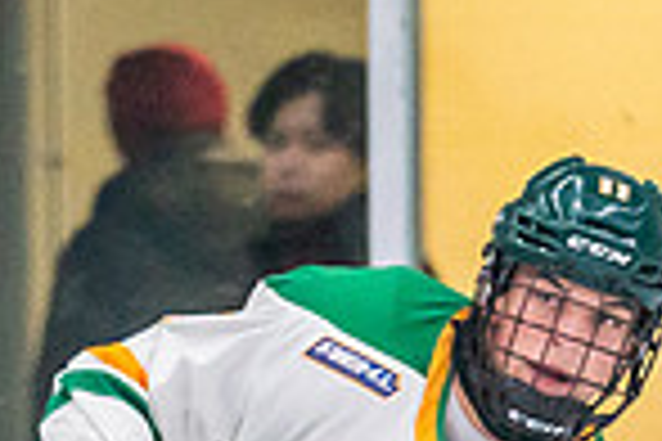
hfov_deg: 1.7
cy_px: 763
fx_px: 22194
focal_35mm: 1207
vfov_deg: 1.1
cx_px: 249
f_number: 2.8
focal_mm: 187
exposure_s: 1/1250
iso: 3200
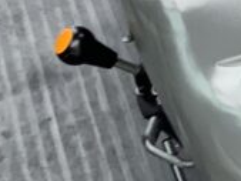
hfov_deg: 10.3
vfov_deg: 8.1
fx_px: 1226
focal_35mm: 176
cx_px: 485
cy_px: -161
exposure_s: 1/224
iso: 16
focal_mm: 3
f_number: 1.8
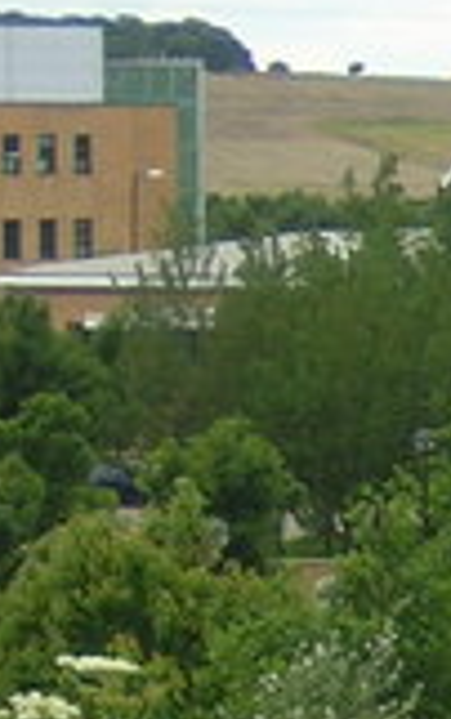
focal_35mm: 375
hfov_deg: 3.4
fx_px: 7355
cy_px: 581
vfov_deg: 5.6
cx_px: 1215
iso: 100
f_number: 4.2
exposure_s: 1/221
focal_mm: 11.6
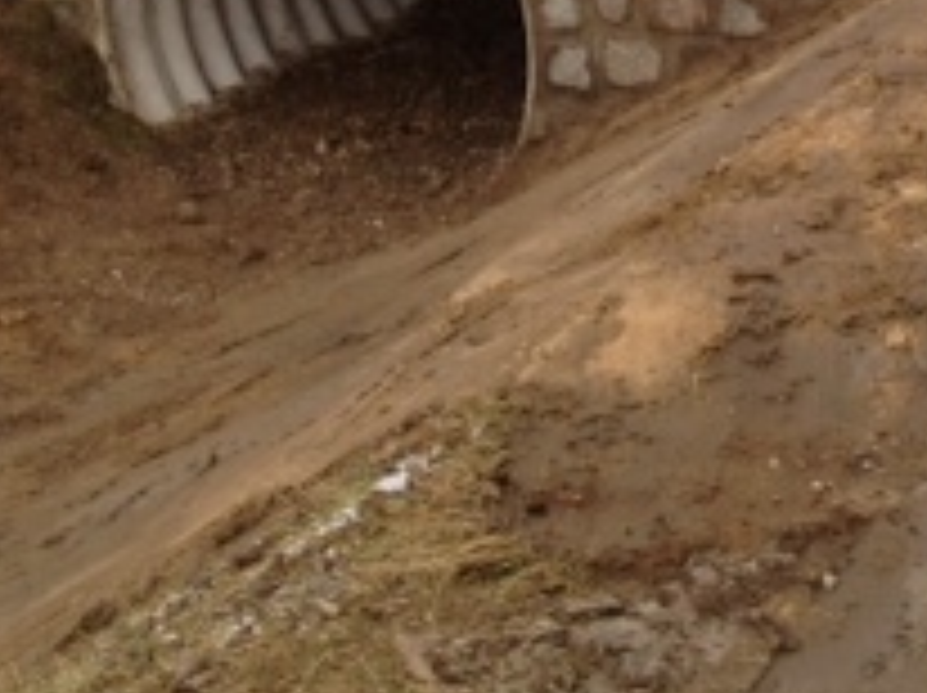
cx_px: 562
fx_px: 2916
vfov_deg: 12.8
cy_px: -356
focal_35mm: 109
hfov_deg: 18.0
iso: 50
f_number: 2.4
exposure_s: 1/140
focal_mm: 4.28
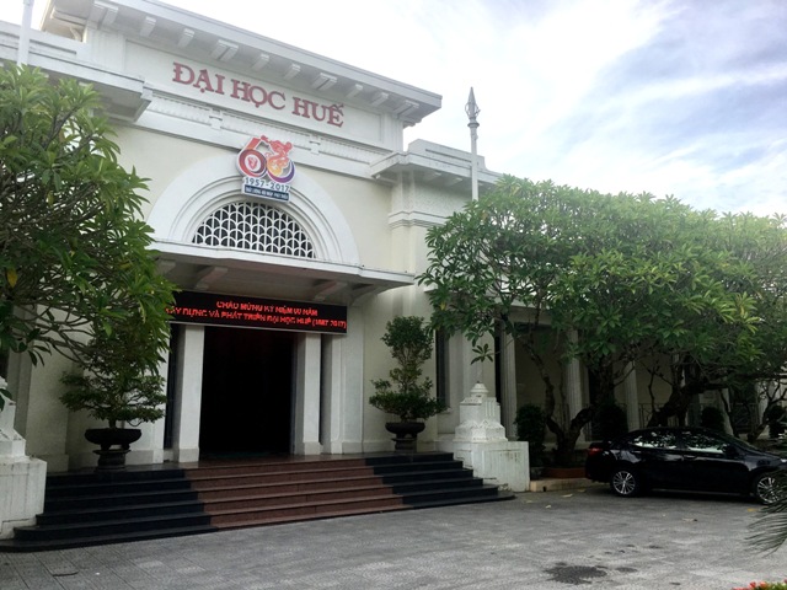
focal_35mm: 29
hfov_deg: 61.7
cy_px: 295
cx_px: 394
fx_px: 659
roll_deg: -0.5
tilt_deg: +9.6
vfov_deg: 48.2
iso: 25
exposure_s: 1/605
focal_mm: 4.15
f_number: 2.2
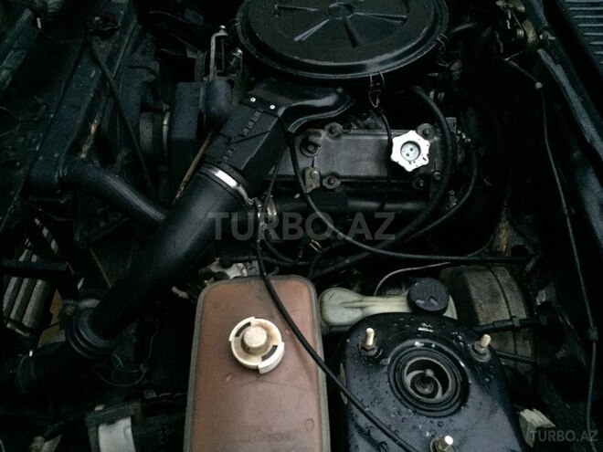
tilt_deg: -51.8
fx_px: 505
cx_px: 302
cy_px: 226
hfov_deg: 61.7
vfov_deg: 48.2
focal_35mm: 29
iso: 1250
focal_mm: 4.15
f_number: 2.2
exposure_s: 1/17
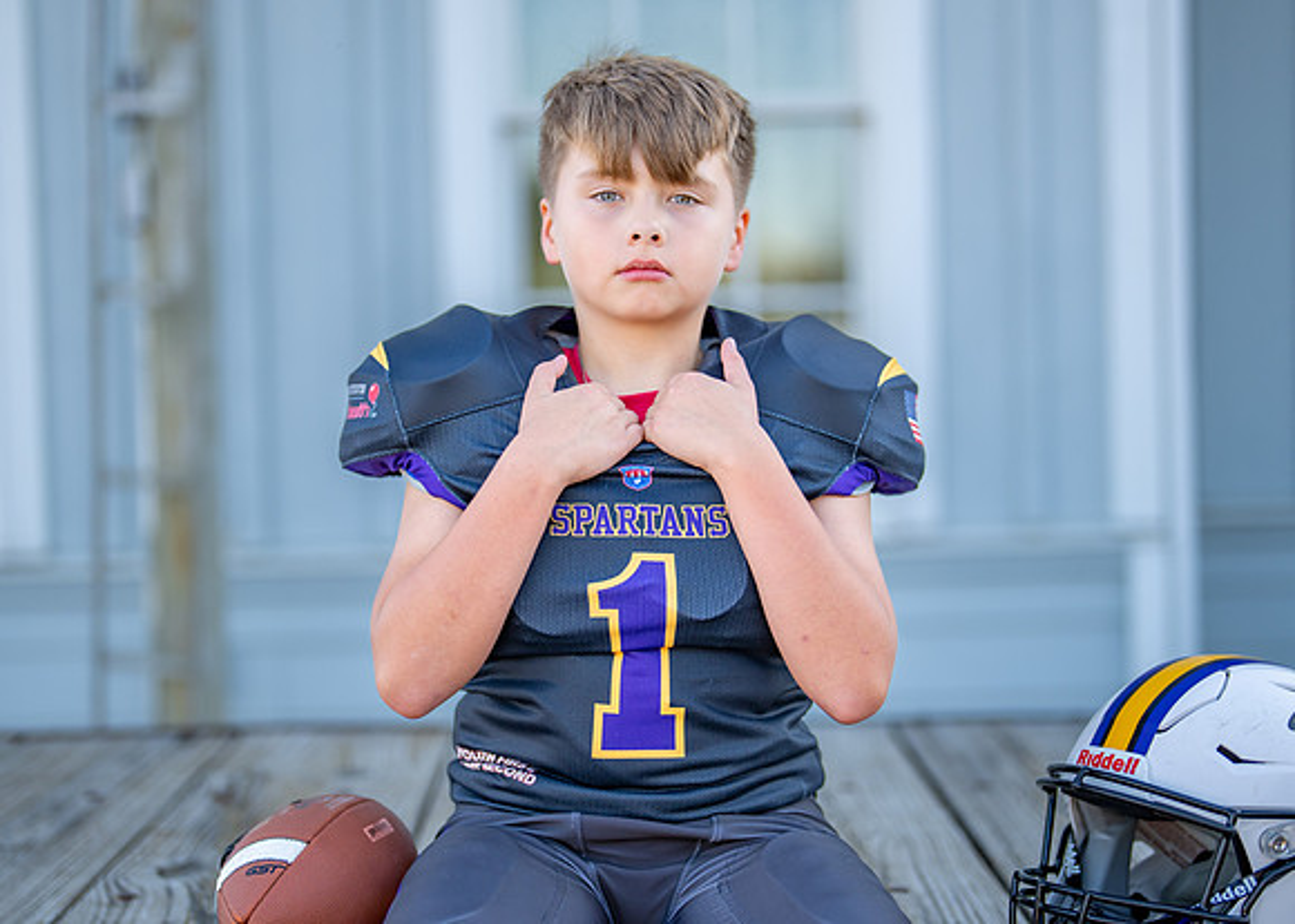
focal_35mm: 67
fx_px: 2468
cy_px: 500
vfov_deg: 21.2
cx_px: 632
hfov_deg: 29.4
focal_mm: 50
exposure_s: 1/1600
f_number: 1.2
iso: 100
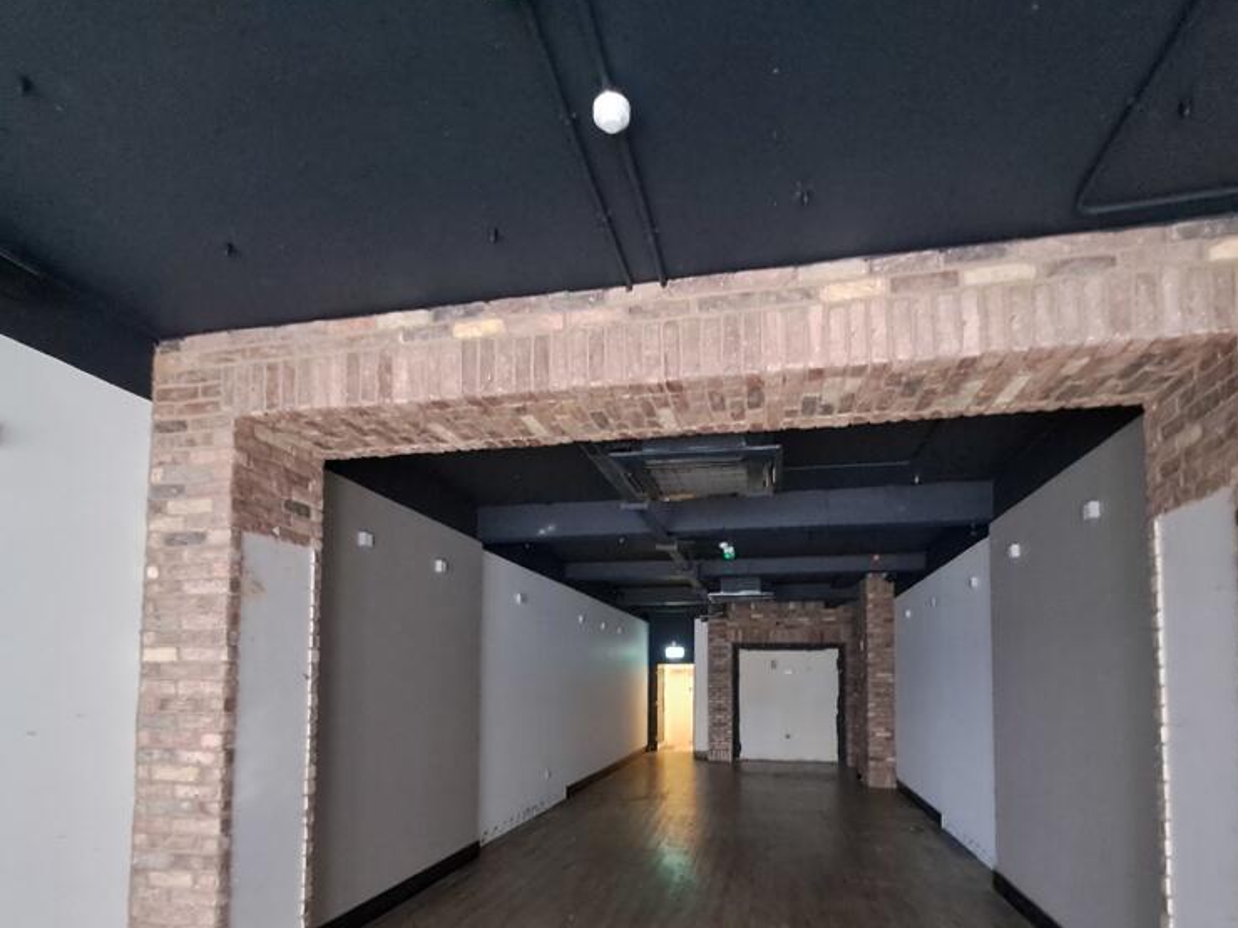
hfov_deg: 87.7
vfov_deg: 69.1
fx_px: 644
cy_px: 634
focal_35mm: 18
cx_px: 642
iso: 800
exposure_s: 1/20
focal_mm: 1.42
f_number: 2.2
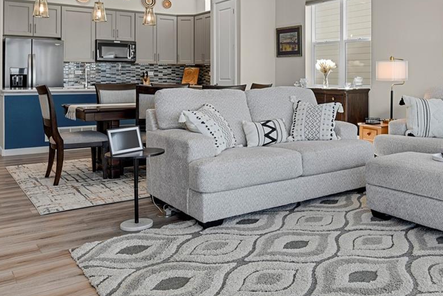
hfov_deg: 52.4
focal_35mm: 35
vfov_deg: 37.0
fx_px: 431
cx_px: 323
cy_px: 78
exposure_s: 1/2
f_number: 8
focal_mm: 17
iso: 250
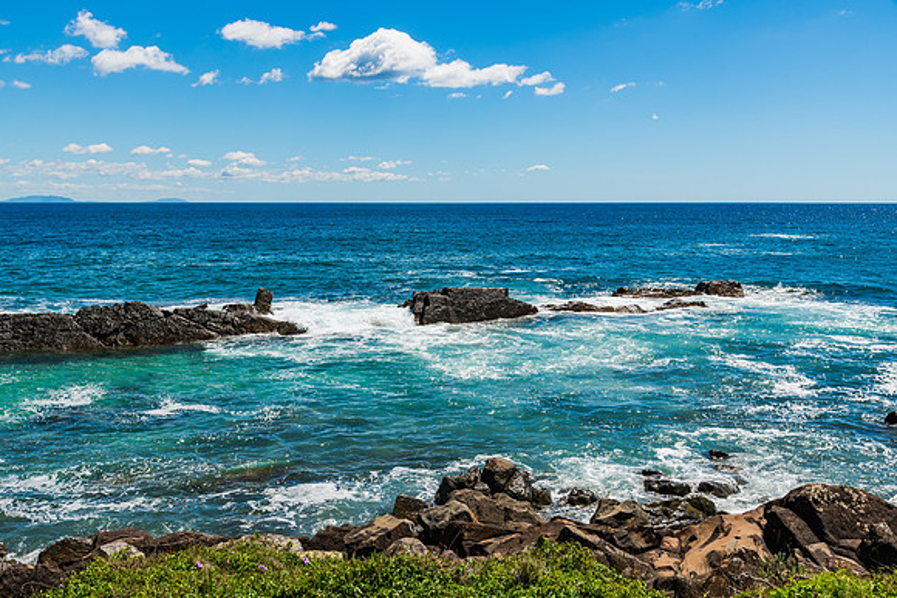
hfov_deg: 55.2
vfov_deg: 38.5
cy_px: 299
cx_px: 448
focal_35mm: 34
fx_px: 858
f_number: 11
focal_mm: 34
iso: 40
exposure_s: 1/200
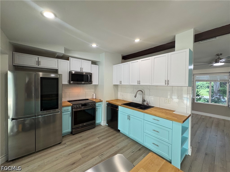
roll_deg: -0.6
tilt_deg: -0.7
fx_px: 93
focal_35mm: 14
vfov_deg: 85.7
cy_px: 86
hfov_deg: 102.1
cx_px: 115
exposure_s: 1/120
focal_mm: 2.22
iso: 200
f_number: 2.2
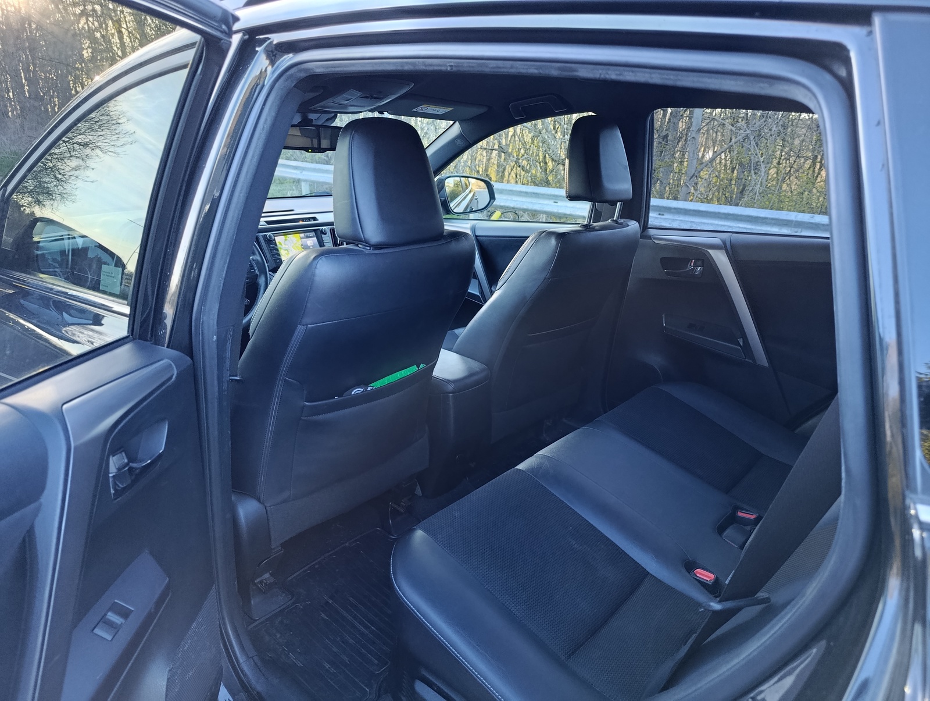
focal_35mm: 23
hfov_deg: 73.8
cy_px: 350
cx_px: 465
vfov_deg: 59.0
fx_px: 619
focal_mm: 6.11
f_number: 1.65
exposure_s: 1/100
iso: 735
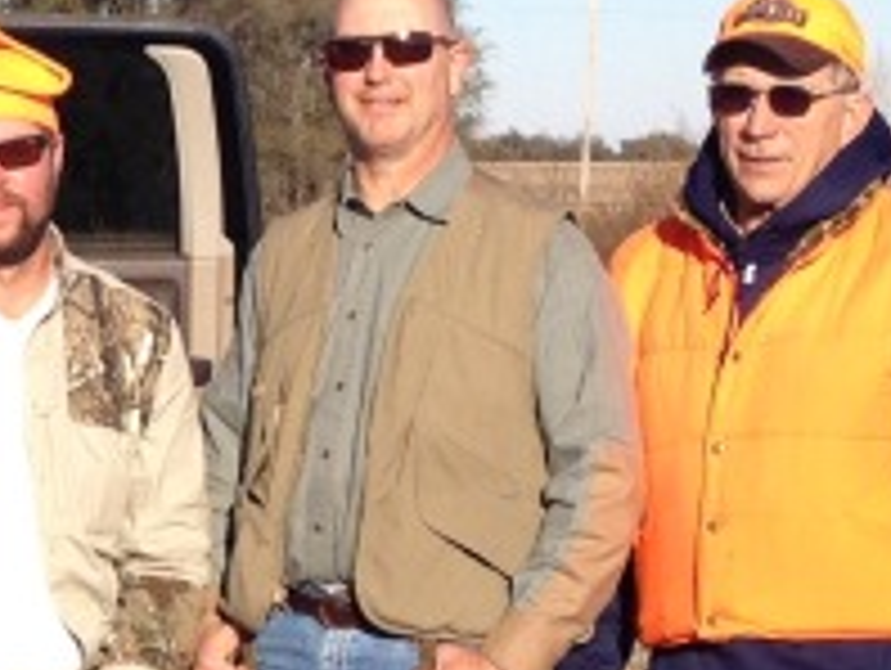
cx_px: -94
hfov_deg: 10.8
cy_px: 571
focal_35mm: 181
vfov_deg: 8.2
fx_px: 4665
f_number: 2.4
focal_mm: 4.28
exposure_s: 1/1727
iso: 50
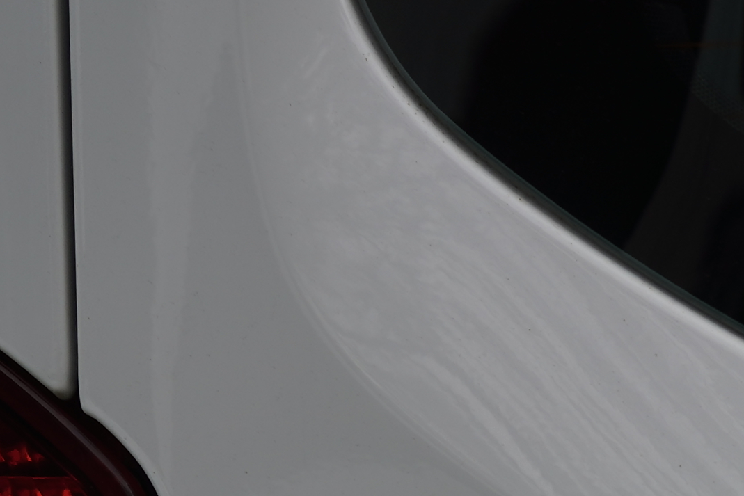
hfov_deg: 4.9
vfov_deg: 3.2
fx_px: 8701
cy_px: 1292
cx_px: 949
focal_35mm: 421
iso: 100
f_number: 4
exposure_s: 1/160
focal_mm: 50
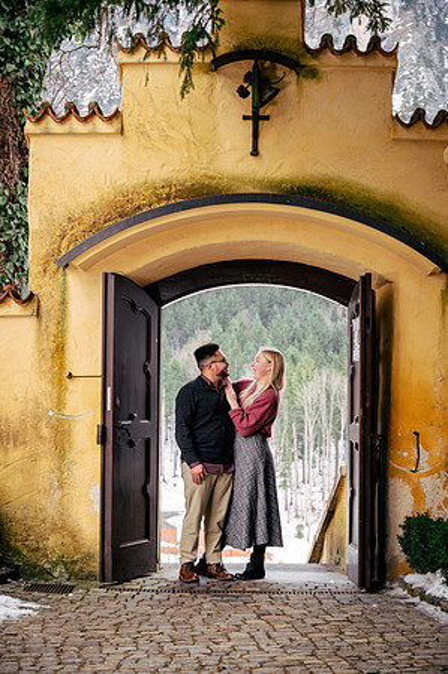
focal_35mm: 75
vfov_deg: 27.0
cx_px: 224
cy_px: 337
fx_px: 1403
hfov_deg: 18.1
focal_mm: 75
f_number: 5
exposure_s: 1/80
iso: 250
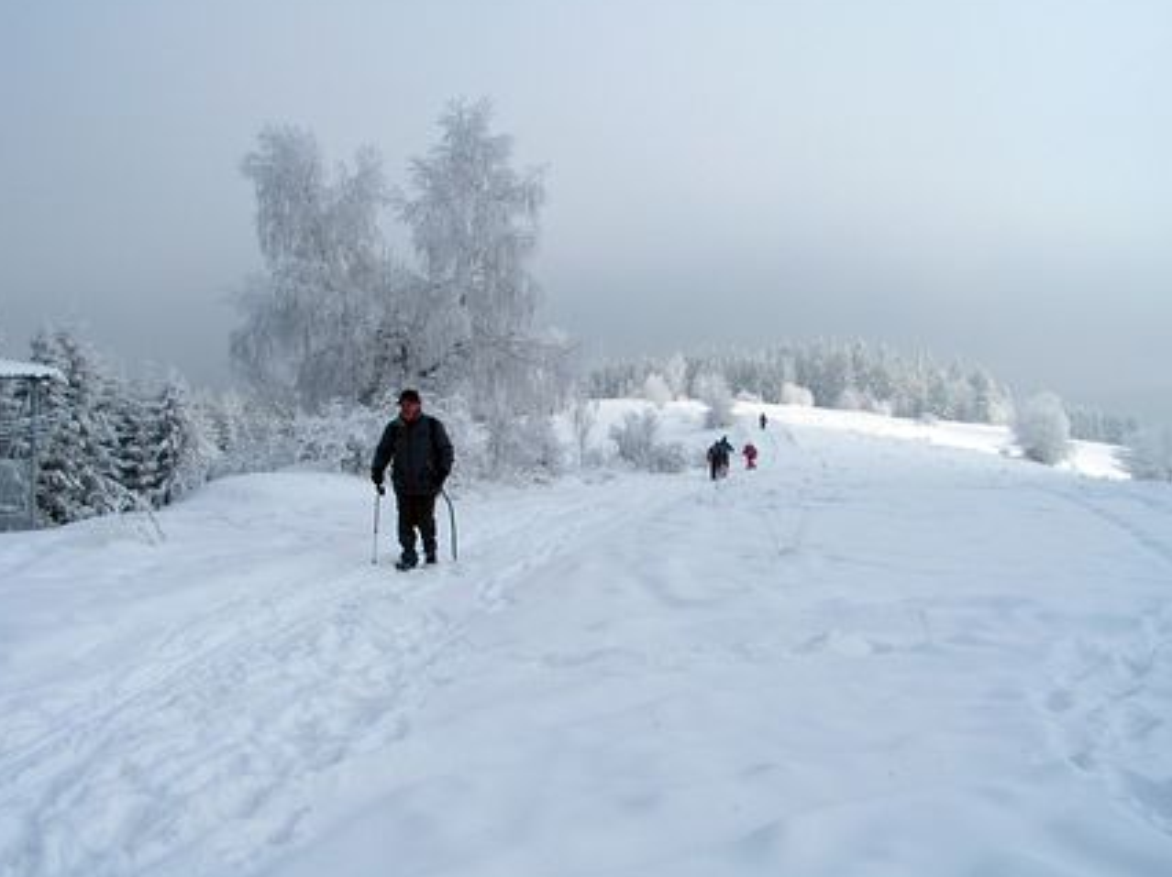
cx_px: 561
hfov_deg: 49.0
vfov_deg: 37.7
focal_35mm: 38
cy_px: 447
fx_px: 1286
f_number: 4.8
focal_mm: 6
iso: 50
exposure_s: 1/400
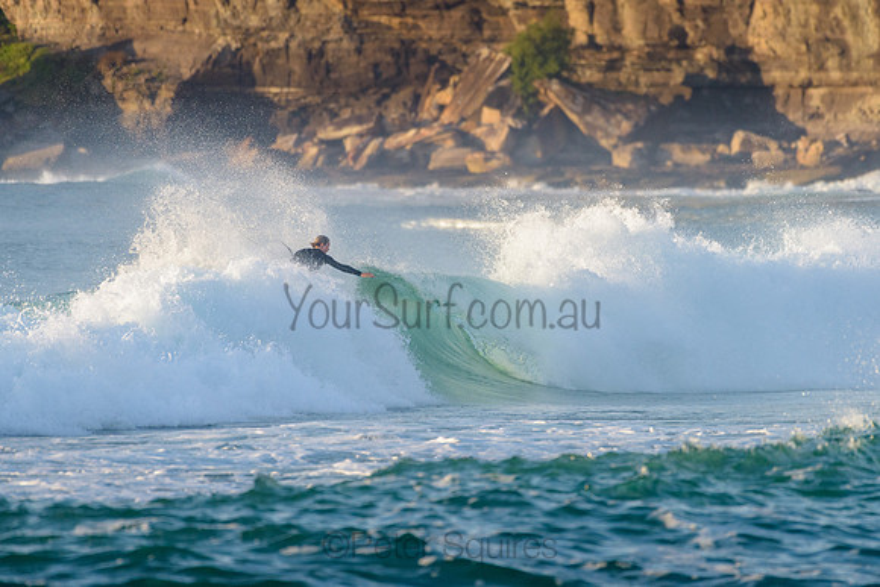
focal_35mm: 613
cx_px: 495
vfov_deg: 2.2
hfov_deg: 3.4
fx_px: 14991
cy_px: 234
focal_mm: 500
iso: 640
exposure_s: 1/2000
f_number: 5.6
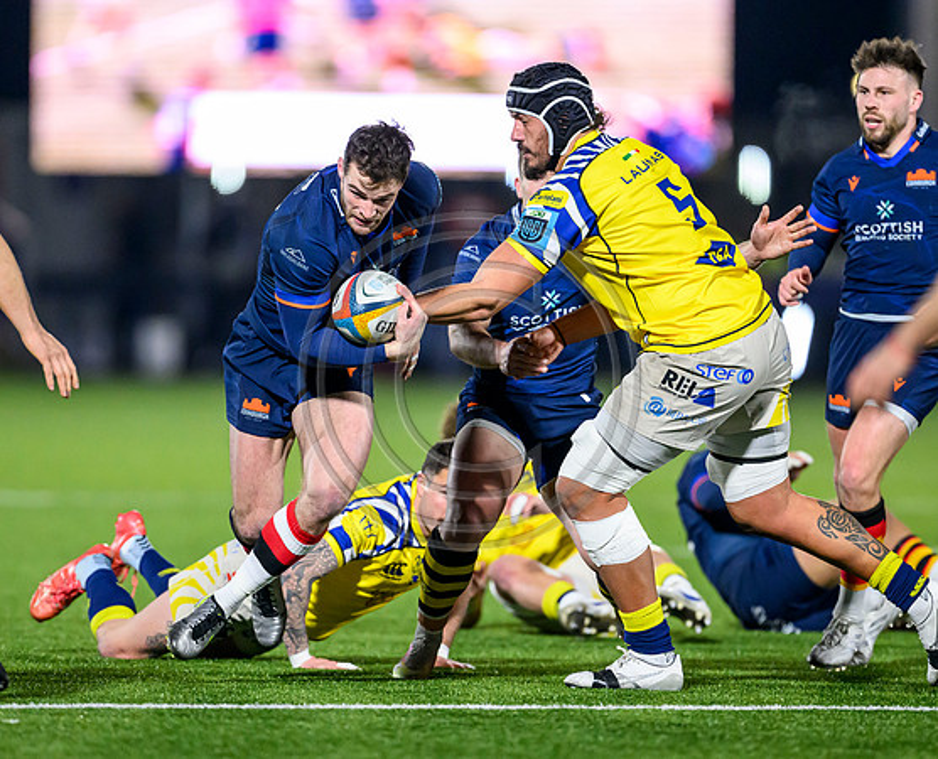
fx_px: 15332
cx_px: 486
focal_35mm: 550
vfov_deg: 2.8
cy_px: 433
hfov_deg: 3.5
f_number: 3.2
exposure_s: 1/1250
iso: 6400
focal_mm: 400
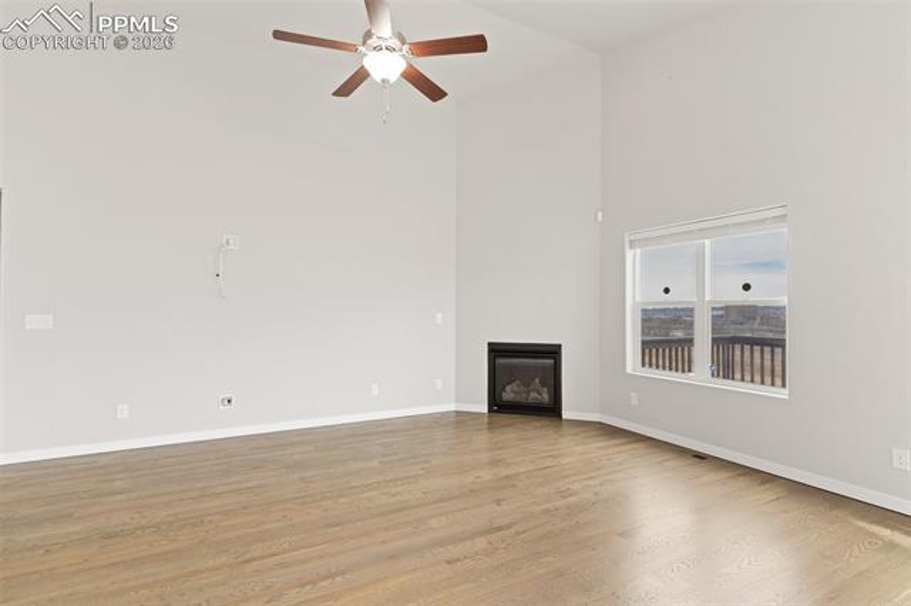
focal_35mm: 17
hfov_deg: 93.3
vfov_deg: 70.4
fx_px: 430
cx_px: 456
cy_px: 303
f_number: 8
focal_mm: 17
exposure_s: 1/6
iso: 400
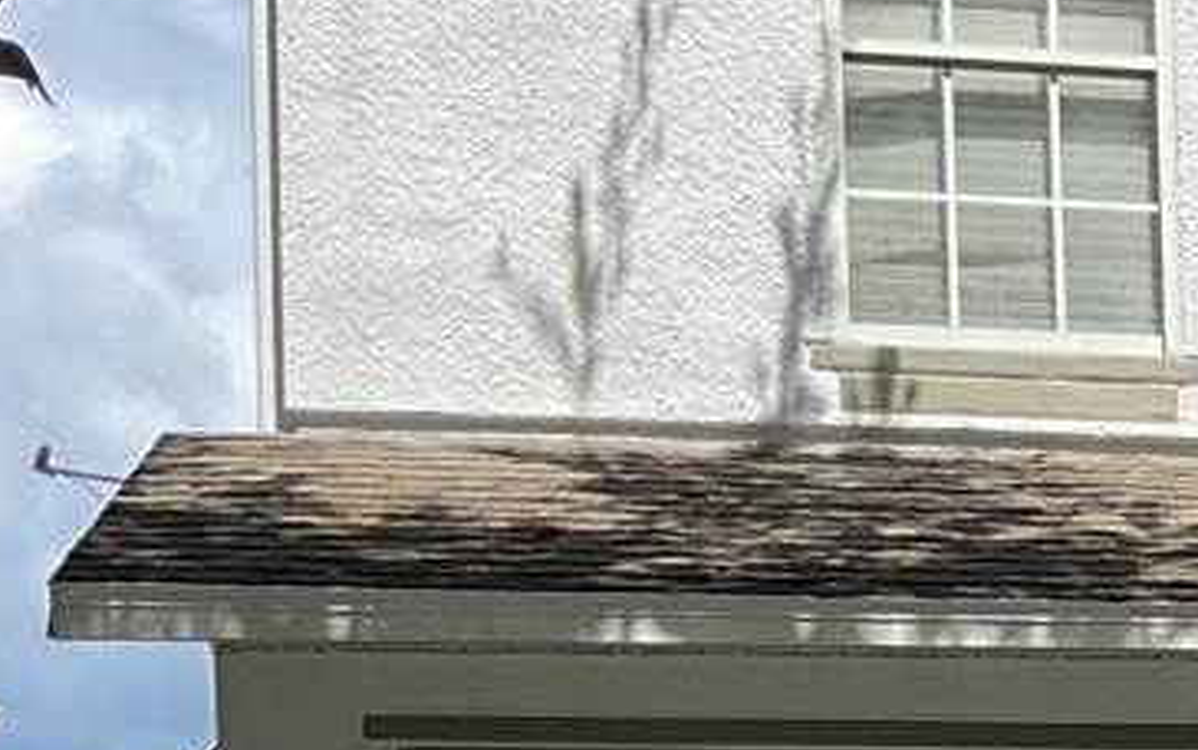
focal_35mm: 135
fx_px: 4410
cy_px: 1132
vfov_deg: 9.4
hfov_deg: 13.6
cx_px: 2231
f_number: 1.8
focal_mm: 3
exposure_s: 1/1412
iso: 25
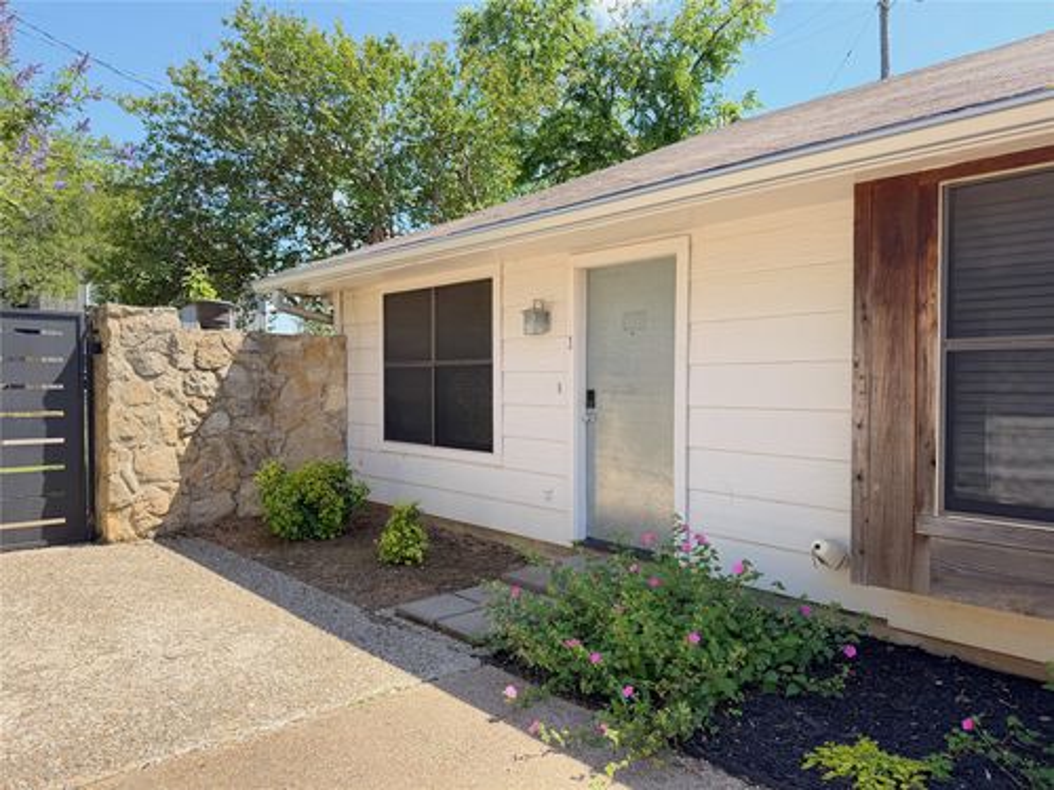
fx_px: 731
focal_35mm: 24
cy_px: 395
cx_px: 527
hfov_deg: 71.6
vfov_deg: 56.8
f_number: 1.78
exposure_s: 1/1618
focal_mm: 6.76
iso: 80
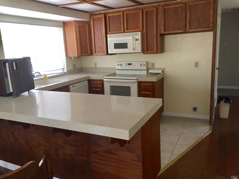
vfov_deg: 48.2
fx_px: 200
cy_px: 90
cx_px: 120
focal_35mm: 29
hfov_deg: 61.7
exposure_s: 1/30
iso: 125
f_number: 2.2
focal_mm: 4.15
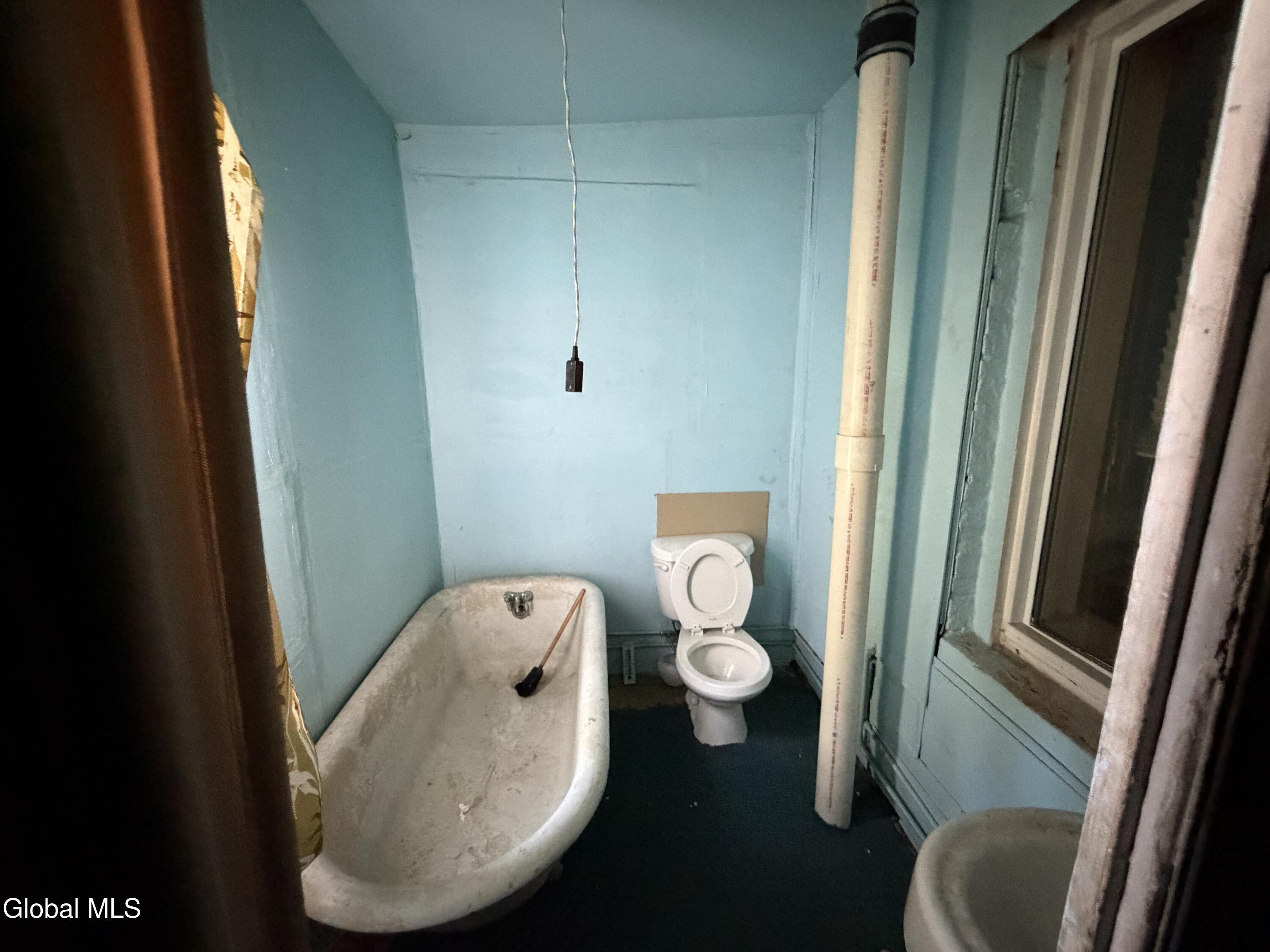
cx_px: 635
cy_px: 476
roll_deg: -0.6
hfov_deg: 102.1
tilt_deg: -12.7
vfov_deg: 85.7
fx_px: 514
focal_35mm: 14
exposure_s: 1/40
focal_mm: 2.22
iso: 1250
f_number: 2.2
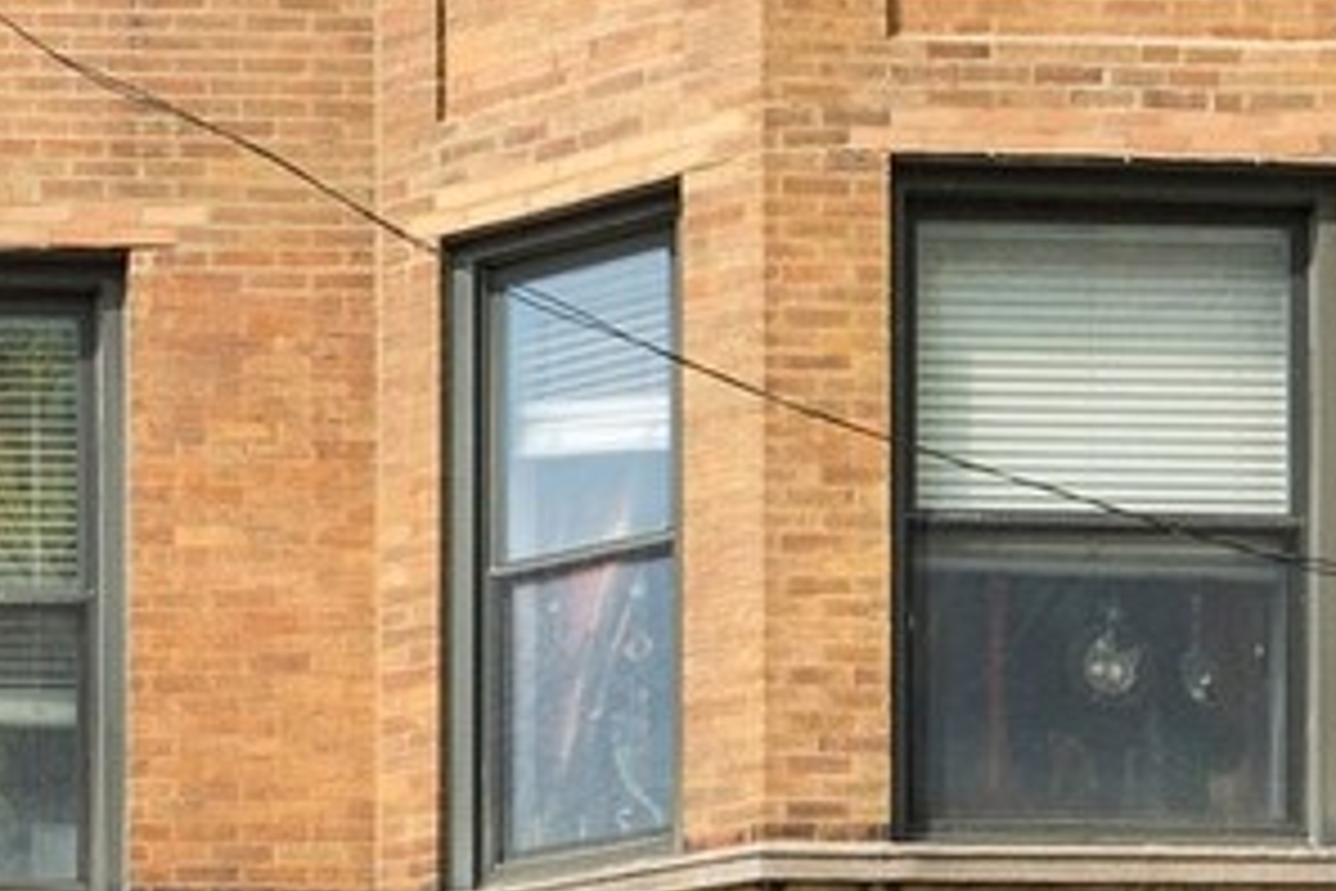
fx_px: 5678
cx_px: -983
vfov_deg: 9.0
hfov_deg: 12.4
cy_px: 626
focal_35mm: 153
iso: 100
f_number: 11
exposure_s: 1/80
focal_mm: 18.8
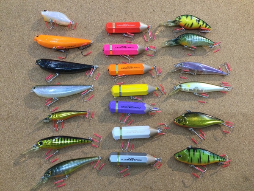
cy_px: 96
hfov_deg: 58.4
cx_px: 127
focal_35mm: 31
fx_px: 227
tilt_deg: -79.0
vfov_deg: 45.4
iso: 32
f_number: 2.4
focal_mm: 3.3
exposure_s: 1/30
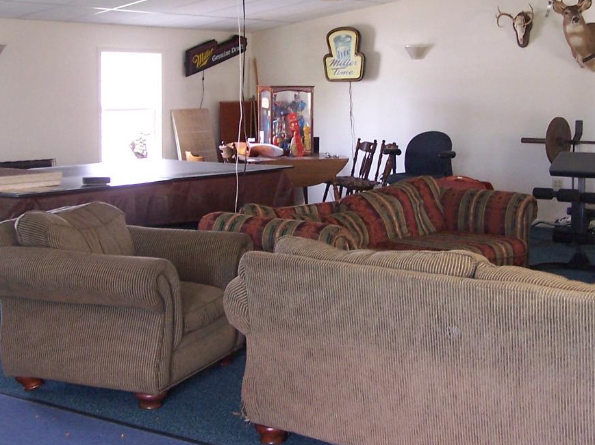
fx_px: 1082
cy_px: 137
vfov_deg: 23.1
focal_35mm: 63
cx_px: 349
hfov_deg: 30.7
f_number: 2.8
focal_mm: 6.3
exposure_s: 1/10
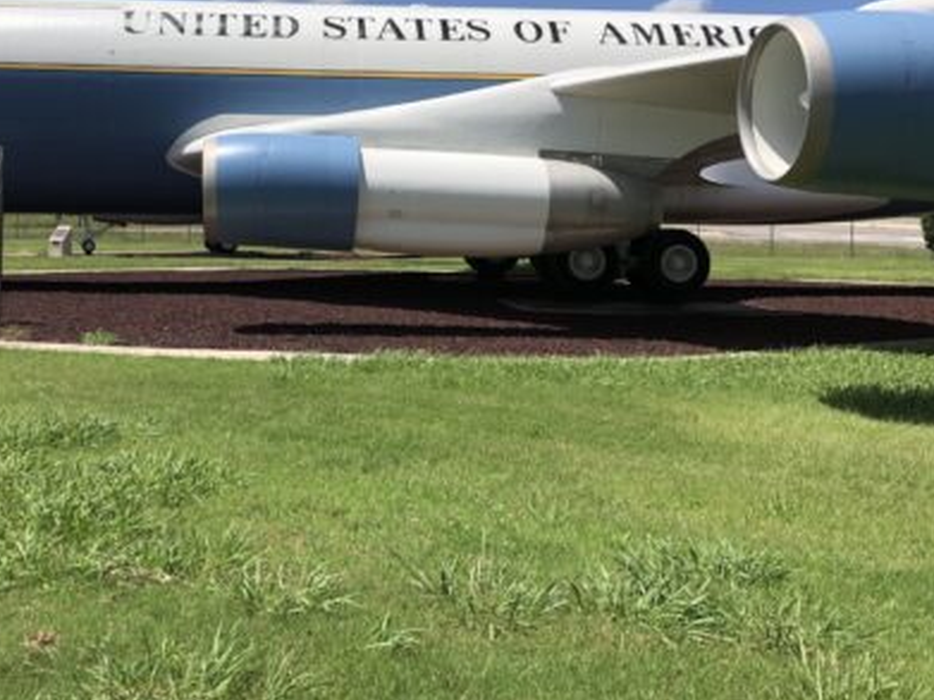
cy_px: 215
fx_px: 1160
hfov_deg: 43.1
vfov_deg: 33.2
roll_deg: -0.4
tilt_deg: +2.4
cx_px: 296
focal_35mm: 43
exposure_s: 1/2667
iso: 20
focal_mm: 4
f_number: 1.8
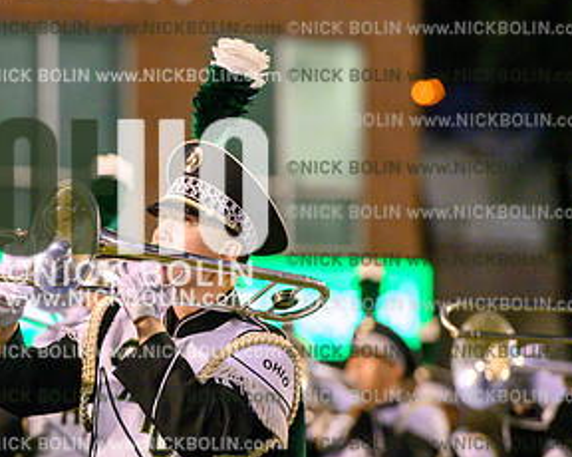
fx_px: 6395
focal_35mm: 378
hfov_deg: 5.1
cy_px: 214
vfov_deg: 4.1
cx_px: 127
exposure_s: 1/1000
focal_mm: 200
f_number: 4
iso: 10000
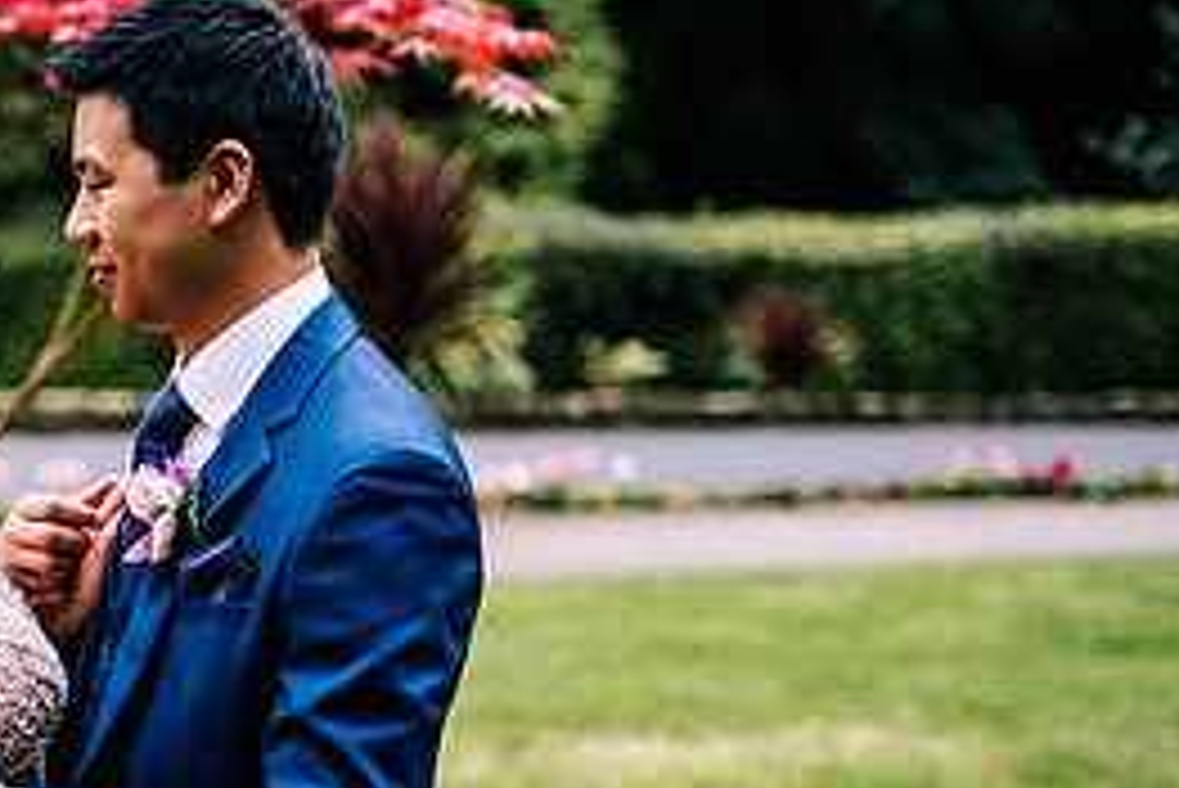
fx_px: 2589
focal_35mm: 79
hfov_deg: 24.9
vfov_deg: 17.3
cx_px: 133
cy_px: 471
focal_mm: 35
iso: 250
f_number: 1.4
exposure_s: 1/250
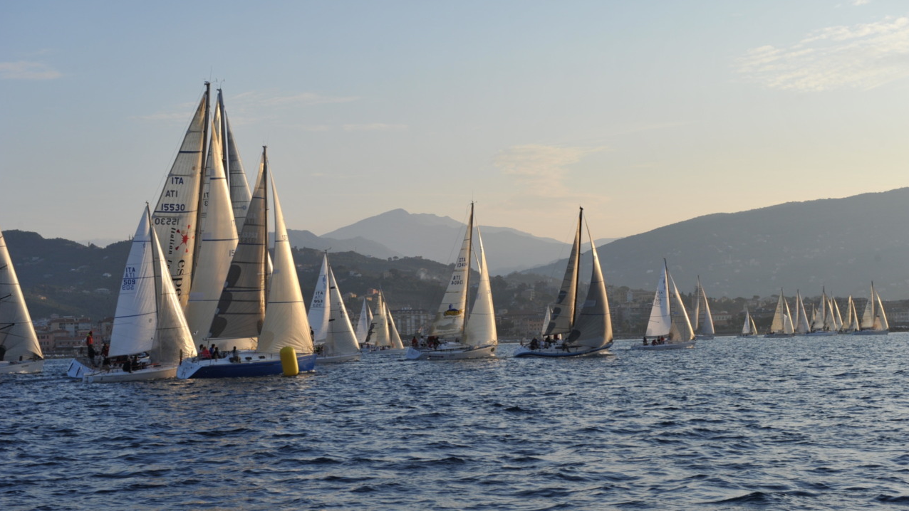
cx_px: 454
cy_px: 264
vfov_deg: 19.1
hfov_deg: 33.3
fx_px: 1519
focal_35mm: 63
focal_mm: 60
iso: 400
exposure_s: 1/1000
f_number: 8
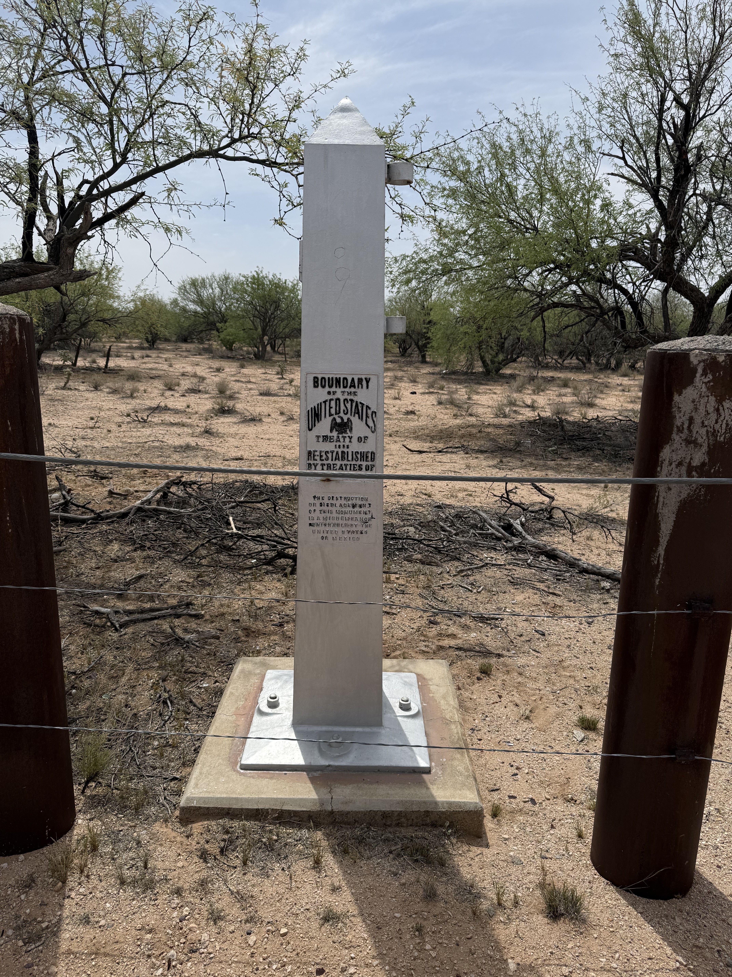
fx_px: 677
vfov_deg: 71.6
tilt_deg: -12.7
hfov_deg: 56.8
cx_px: 366
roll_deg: -1.0
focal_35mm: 24
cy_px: 488
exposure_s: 1/8130
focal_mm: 6.76
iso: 80
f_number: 1.78
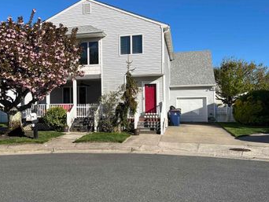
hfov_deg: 48.7
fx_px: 296
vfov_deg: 37.8
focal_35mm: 38
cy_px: 106
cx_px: 109
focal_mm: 5.7
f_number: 1.5
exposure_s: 1/5076
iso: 50
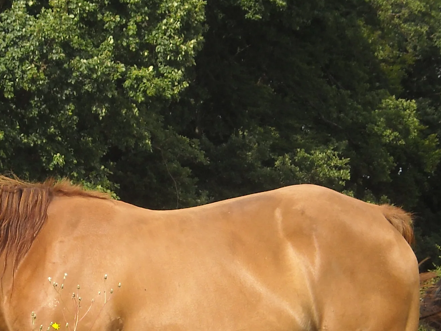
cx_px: 85
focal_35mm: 134
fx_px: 1708
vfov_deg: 11.0
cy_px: 262
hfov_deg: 14.6
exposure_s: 1/353
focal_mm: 8.85
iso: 64
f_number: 3.3
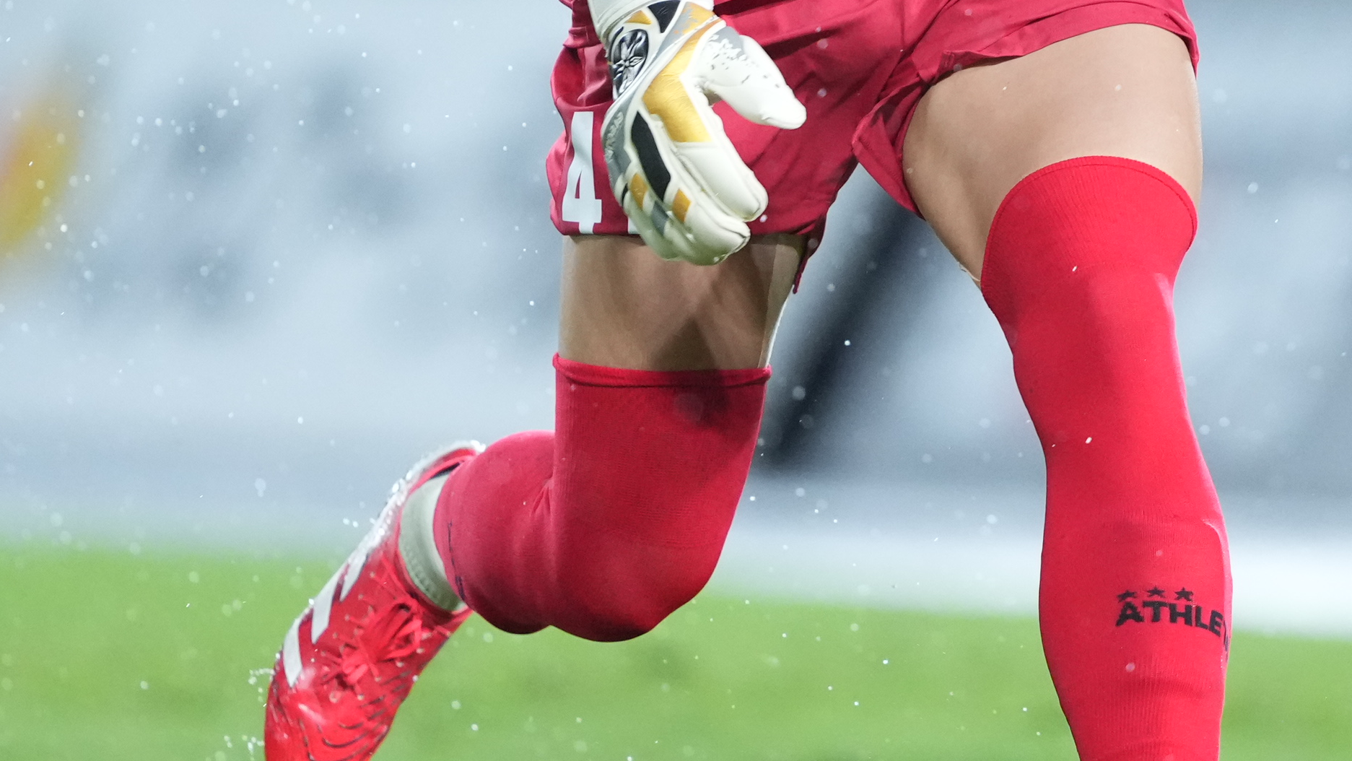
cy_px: -90
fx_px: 45032
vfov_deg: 1.0
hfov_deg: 1.7
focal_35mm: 1256
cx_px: 1133
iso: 5000
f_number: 2.8
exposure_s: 1/2000
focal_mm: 400
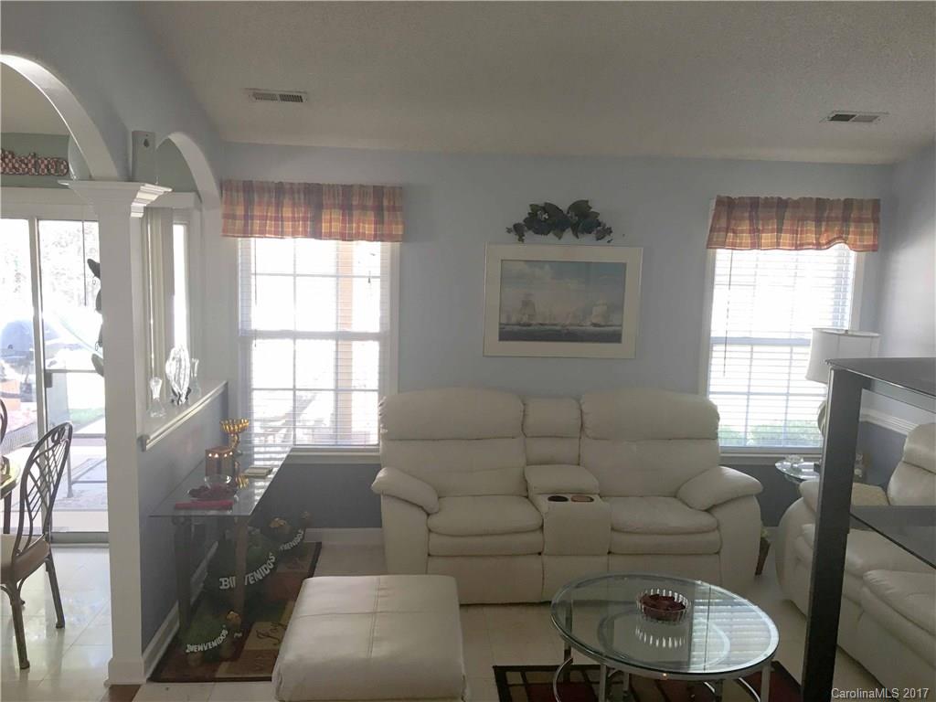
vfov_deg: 48.2
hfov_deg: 61.7
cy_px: 351
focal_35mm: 29
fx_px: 784
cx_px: 468
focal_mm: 4.15
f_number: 2.2
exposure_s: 1/30
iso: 32
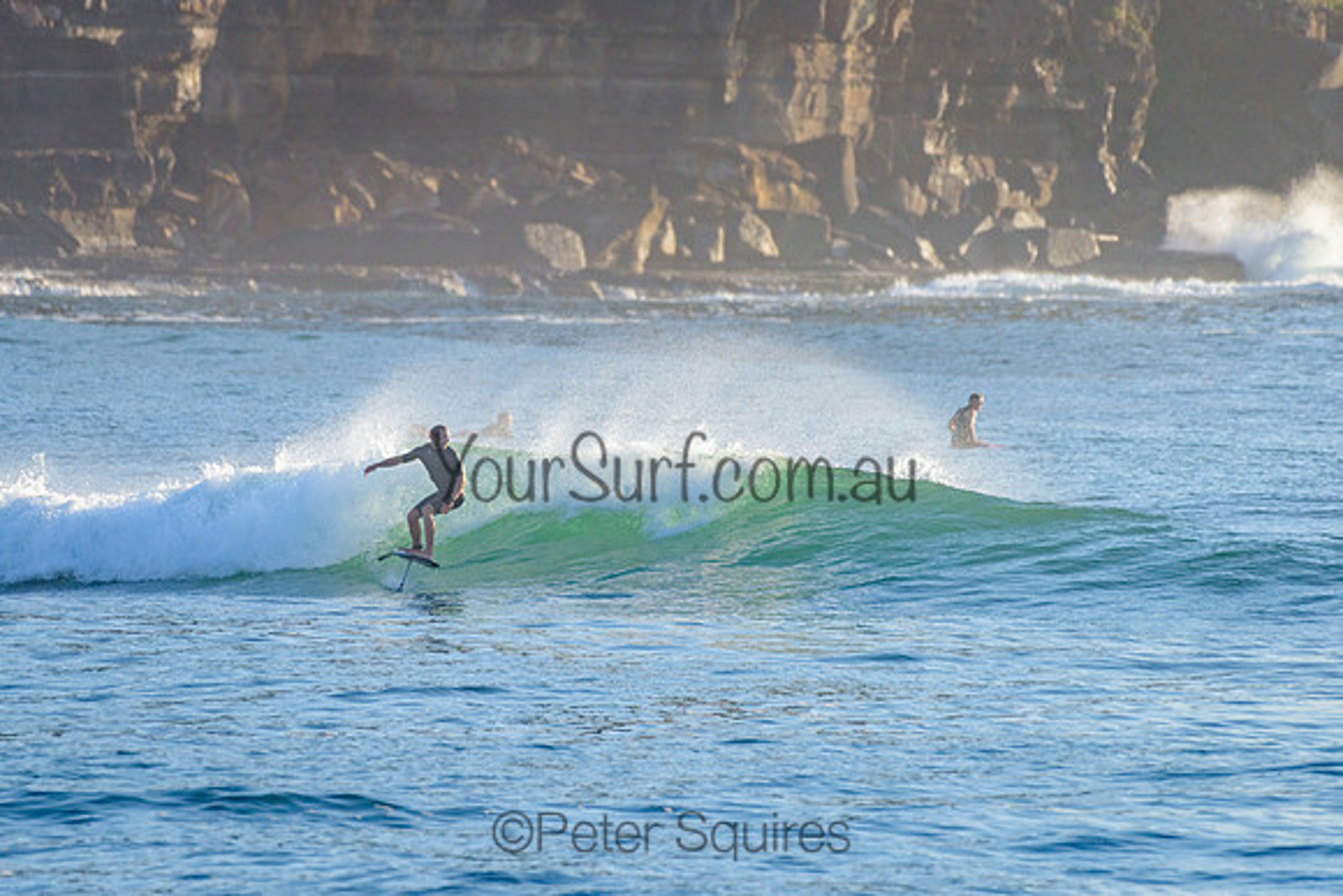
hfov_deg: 3.4
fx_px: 22864
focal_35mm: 613
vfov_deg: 2.2
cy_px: 355
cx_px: 528
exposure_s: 1/2000
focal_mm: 500
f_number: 5.6
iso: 360
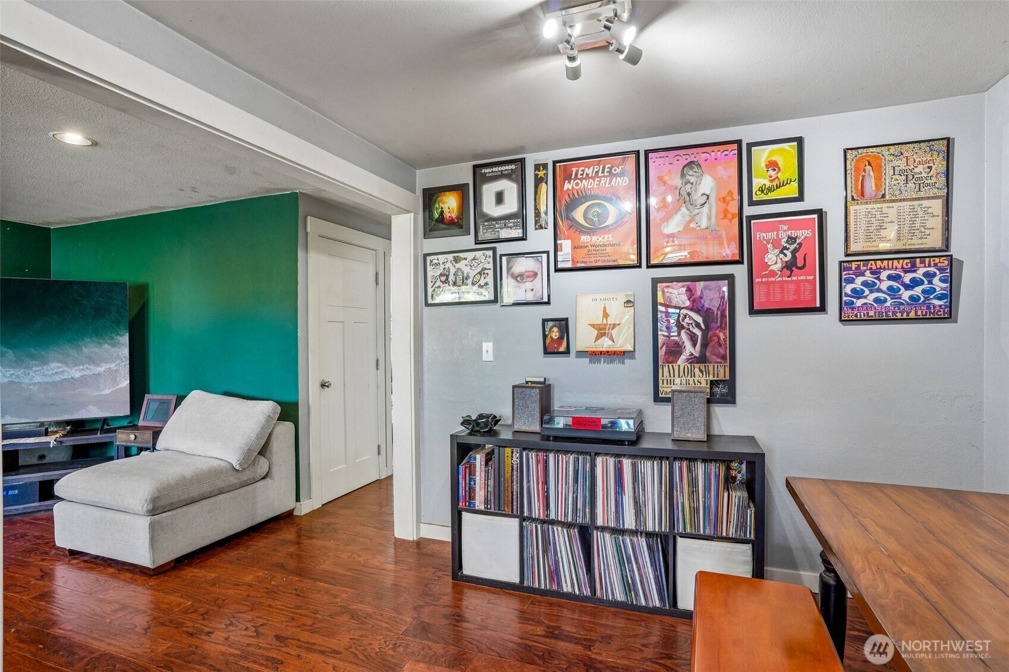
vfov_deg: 70.4
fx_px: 476
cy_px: 336
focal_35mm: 17
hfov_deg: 93.3
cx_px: 504
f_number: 8
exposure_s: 1/30
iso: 2000
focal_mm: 17
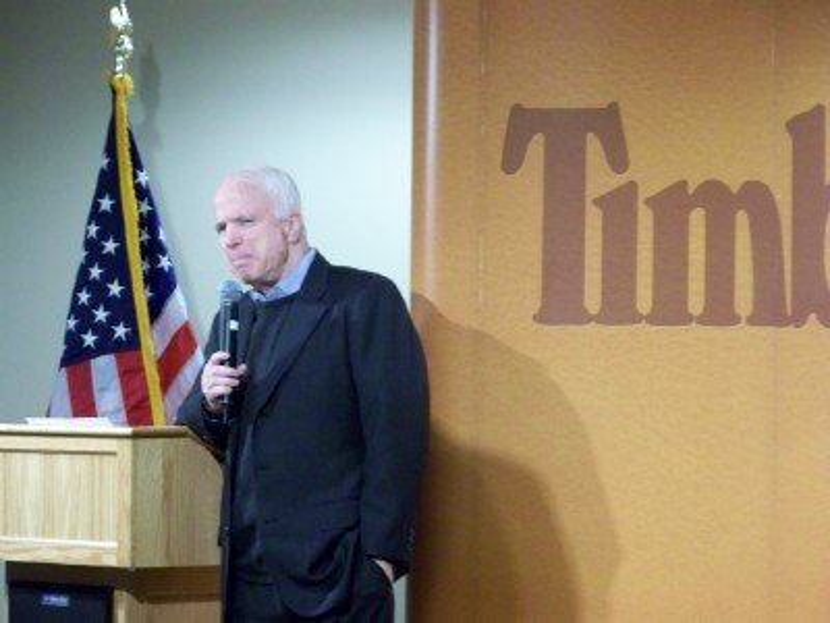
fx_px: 4700
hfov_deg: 10.1
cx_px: 415
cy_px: 312
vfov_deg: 7.6
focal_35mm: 196
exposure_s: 1/30
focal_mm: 31.6
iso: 400
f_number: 3.6
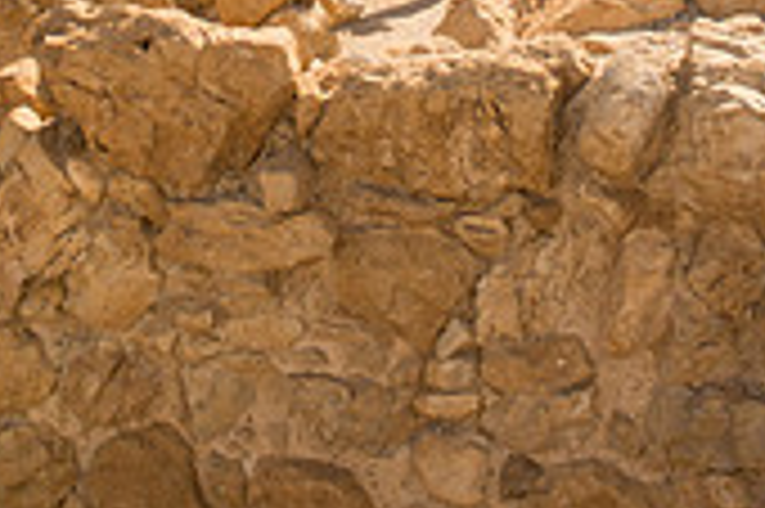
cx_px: 302
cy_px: -263
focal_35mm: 82
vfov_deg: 15.3
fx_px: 1741
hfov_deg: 24.7
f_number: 2.8
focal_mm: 24
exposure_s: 1/4000
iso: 200
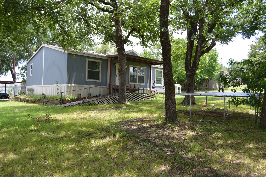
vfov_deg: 47.8
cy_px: 88
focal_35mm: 27
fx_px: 199
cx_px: 133
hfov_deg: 67.4
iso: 160
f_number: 5.6
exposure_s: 1/250
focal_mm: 18
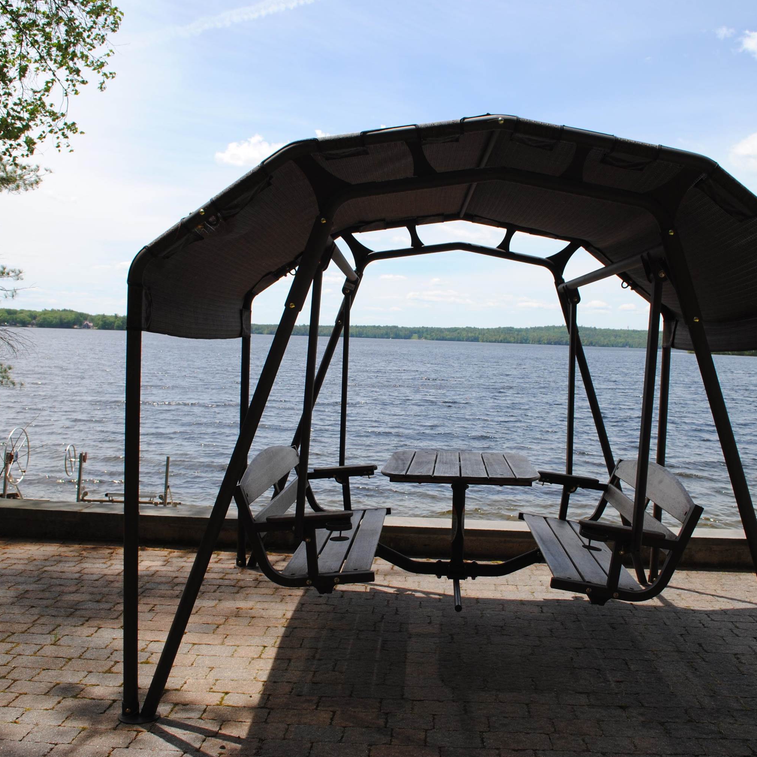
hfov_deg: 47.2
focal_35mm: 35
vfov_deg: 47.2
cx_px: 399
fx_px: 866
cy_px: 372
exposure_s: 1/250
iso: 100
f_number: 8
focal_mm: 18
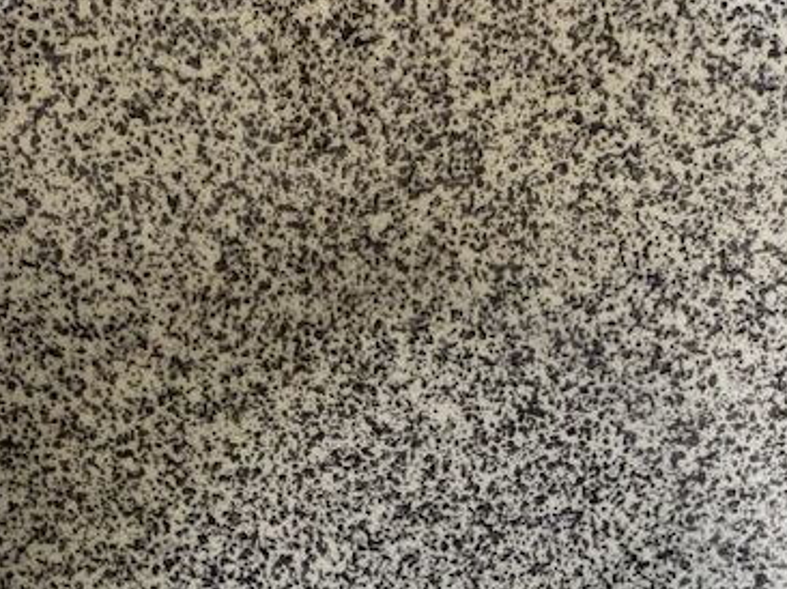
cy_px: 950
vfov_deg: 14.8
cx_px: 301
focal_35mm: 91
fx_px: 2068
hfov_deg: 21.5
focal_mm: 4.25
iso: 100
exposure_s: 1/121
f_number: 1.8
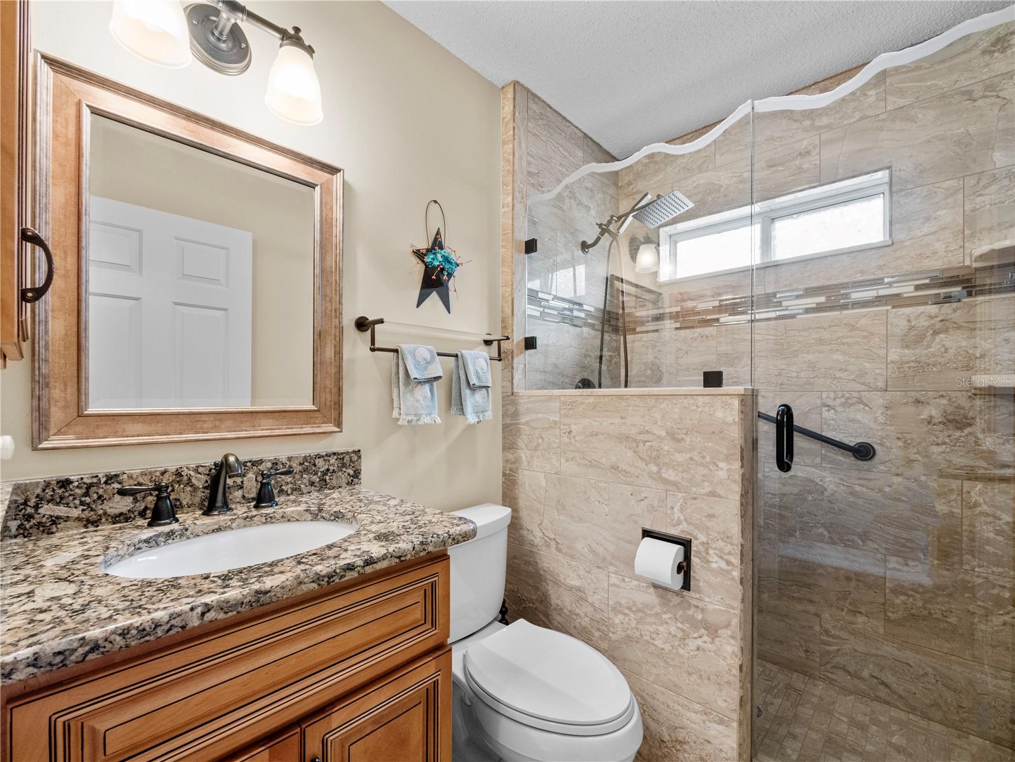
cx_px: 508
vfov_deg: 85.7
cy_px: 381
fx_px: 411
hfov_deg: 102.1
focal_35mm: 14
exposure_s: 1/10
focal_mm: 7
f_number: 8
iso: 800
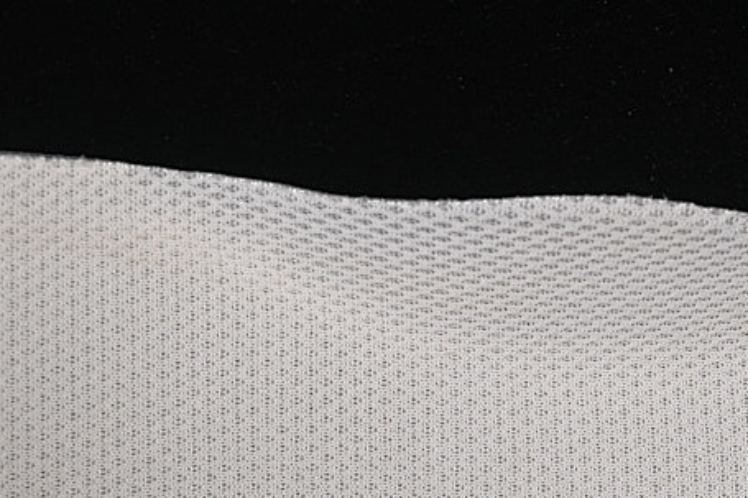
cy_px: 552
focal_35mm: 178
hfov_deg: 11.6
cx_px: 390
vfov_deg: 7.7
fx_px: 3697
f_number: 7.1
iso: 160
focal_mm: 50
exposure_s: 1/80
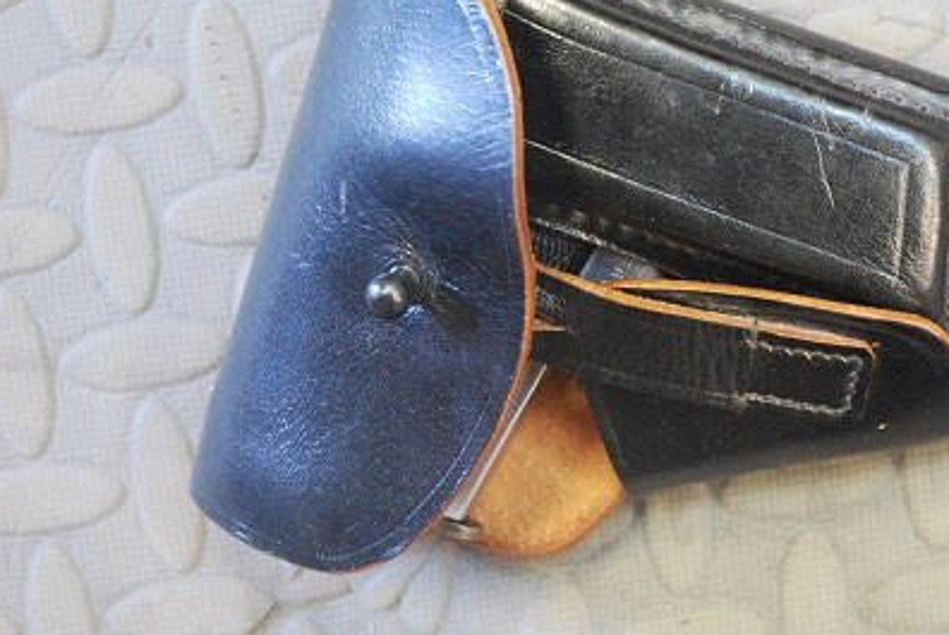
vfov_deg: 12.6
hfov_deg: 18.6
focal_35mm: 109
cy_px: 296
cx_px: 690
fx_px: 2876
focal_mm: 48
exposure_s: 1/20
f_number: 4.5
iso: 1600
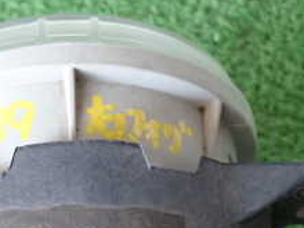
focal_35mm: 98
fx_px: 861
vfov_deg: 14.8
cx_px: 48
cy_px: 236
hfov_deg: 19.8
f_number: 2.5
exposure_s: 1/40
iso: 400
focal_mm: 6.37
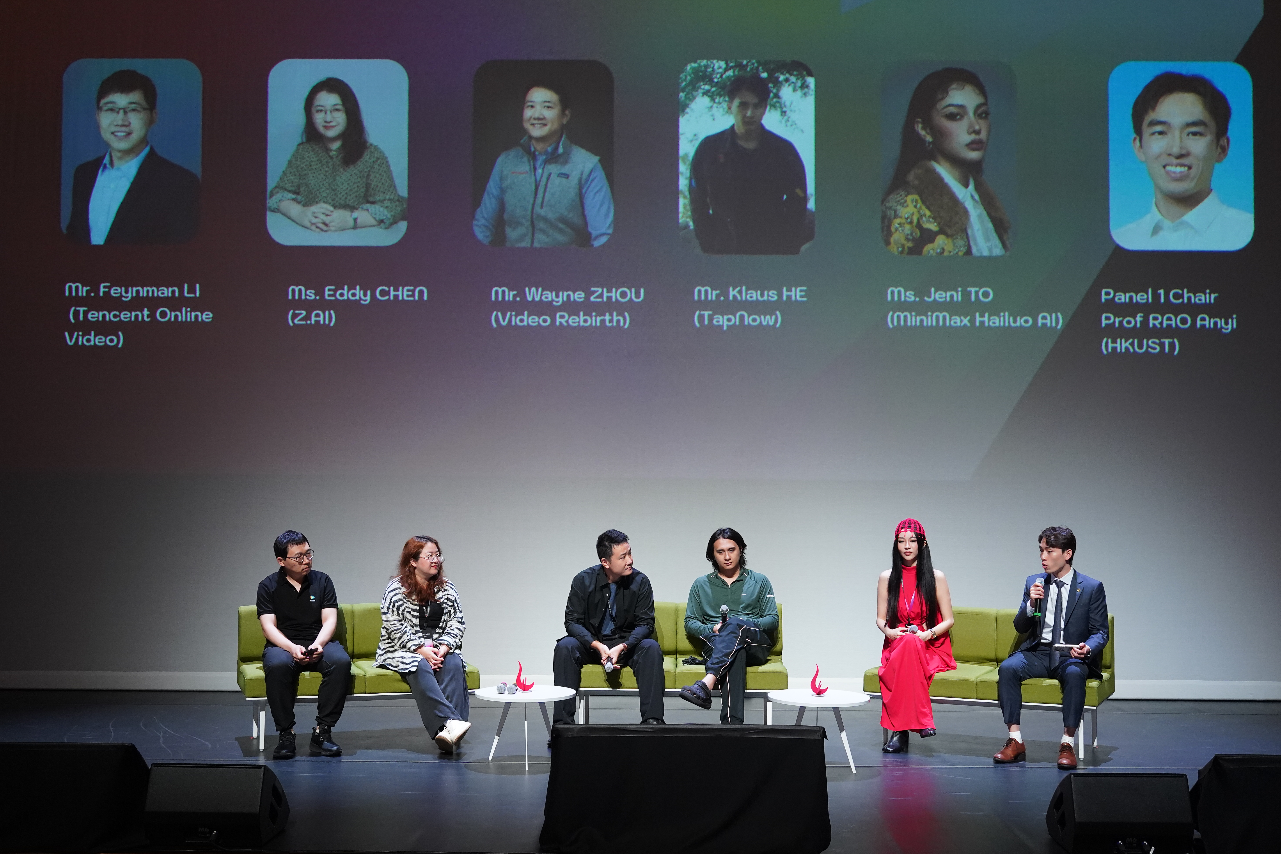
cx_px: 652
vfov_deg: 34.2
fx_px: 1388
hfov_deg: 49.6
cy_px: 423
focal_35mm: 39
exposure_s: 1/125
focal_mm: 38
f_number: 5.6
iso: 3200
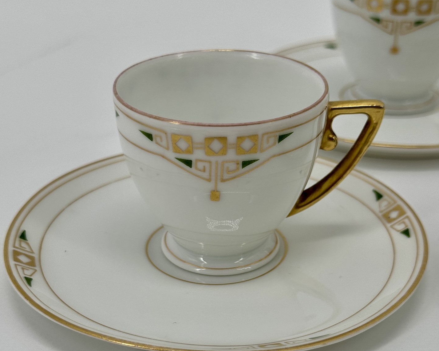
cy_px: 239
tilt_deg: -29.0
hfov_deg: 30.0
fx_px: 818
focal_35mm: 63
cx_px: 219
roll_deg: +0.1
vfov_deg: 24.1
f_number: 1.78
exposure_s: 1/1172
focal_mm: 6.86
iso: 64
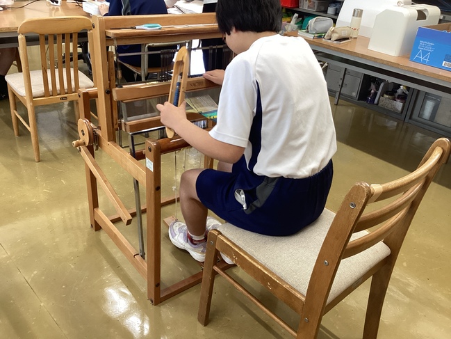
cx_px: 226
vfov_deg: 45.5
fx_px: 404
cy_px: 170
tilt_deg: -28.5
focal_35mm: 31
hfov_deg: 58.3
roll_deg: -6.2
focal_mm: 3.3
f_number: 2.4
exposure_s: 1/50
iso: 100
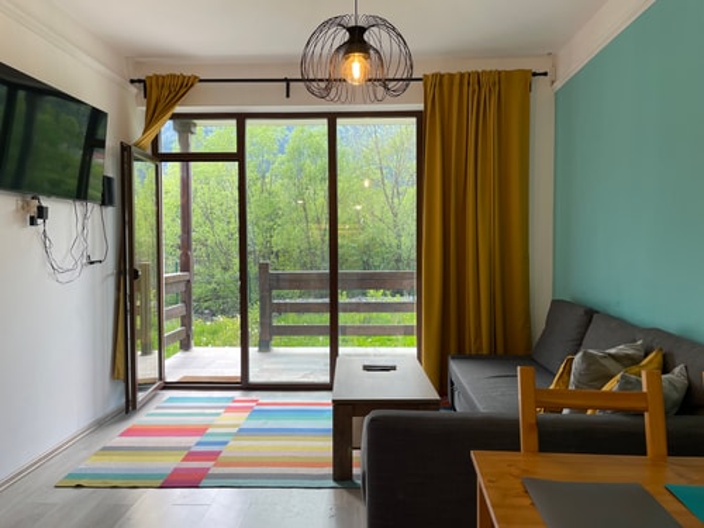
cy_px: 264
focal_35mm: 26
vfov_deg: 53.1
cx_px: 352
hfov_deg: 67.3
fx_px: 529
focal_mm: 4.2
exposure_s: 1/100
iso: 40
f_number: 1.6
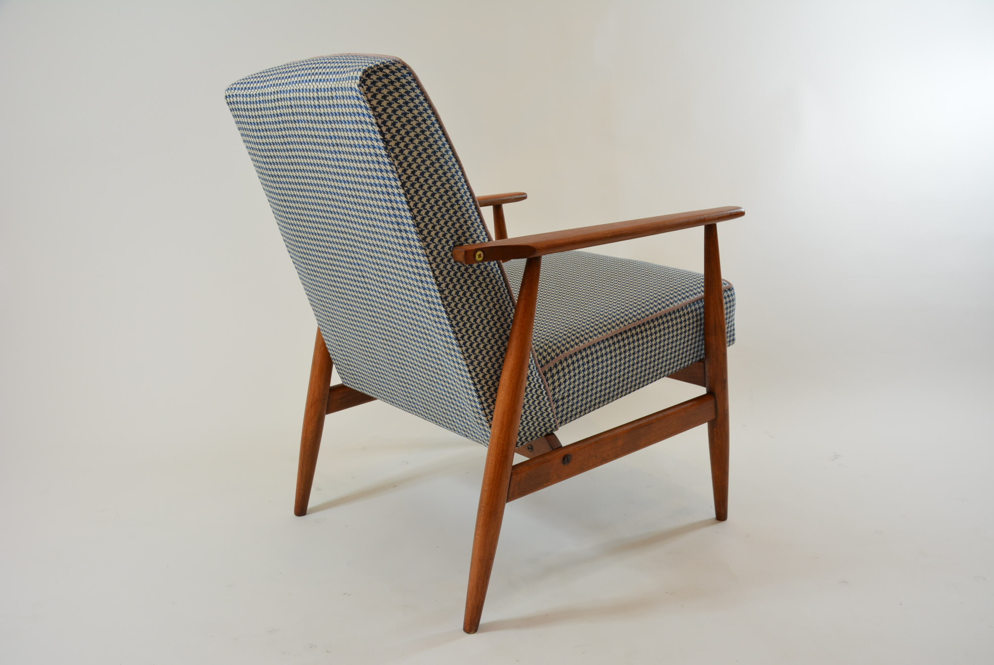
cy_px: 332
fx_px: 870
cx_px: 497
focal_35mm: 32
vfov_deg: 41.8
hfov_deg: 59.5
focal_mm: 21
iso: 400
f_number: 6.3
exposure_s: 1/60
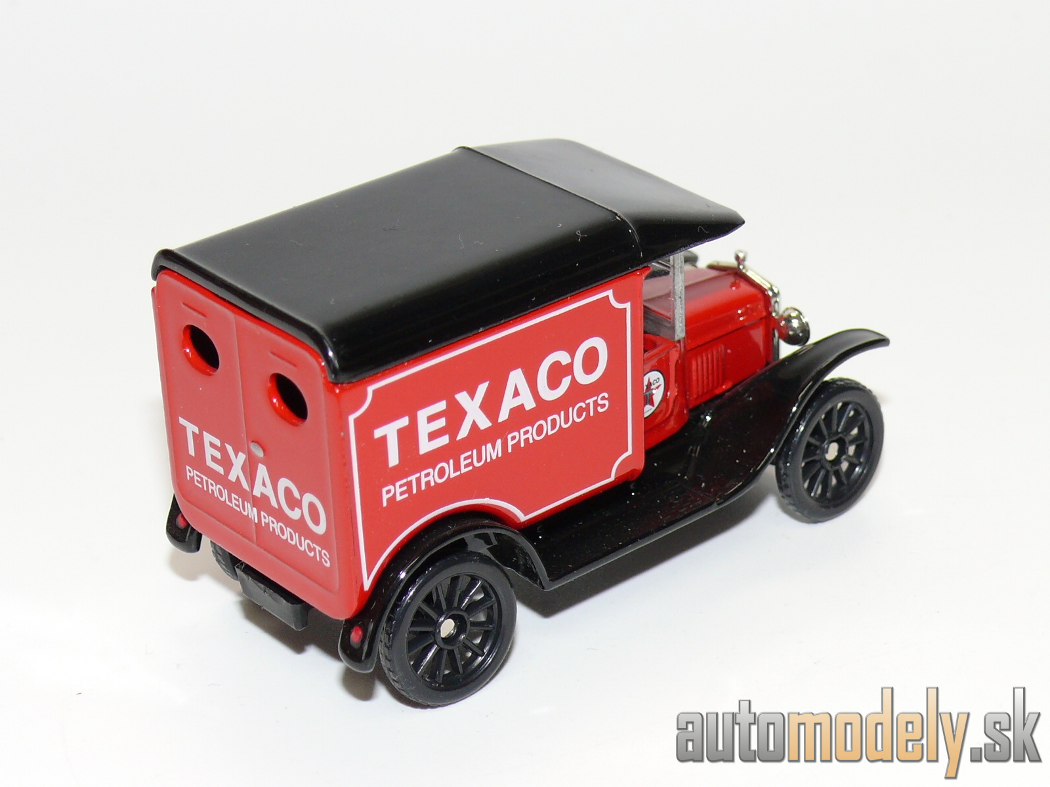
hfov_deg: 20.7
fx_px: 2882
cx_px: 525
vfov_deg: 15.6
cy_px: 394
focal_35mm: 95
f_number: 4
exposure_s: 1/30
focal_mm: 12.9
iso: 100
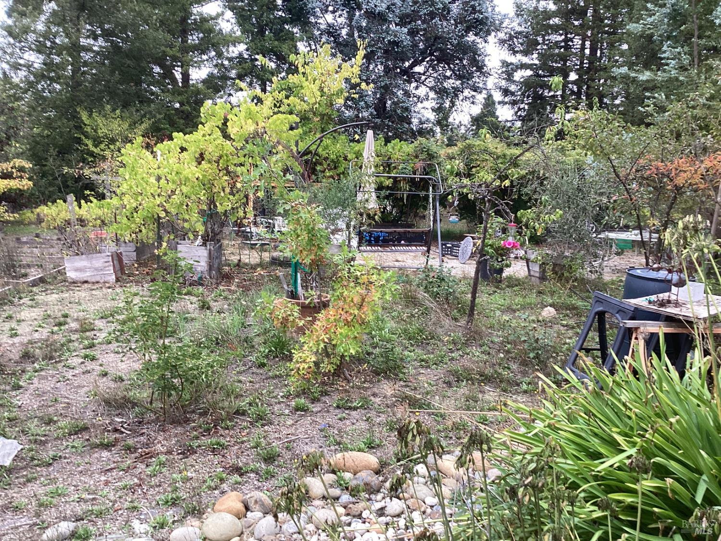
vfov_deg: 45.4
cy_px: 270
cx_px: 360
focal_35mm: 31
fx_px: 646
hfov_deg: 58.4
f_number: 2.4
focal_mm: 3.3
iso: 50
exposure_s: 1/50
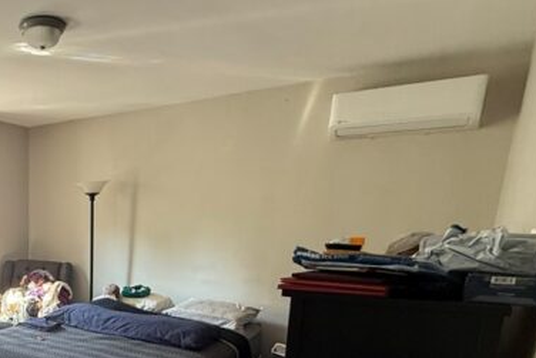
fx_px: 462
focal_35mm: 31
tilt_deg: -10.7
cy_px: 312
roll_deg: -0.8
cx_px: 43
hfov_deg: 52.2
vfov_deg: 39.7
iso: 250
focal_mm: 2.22
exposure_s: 1/60
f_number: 2.2
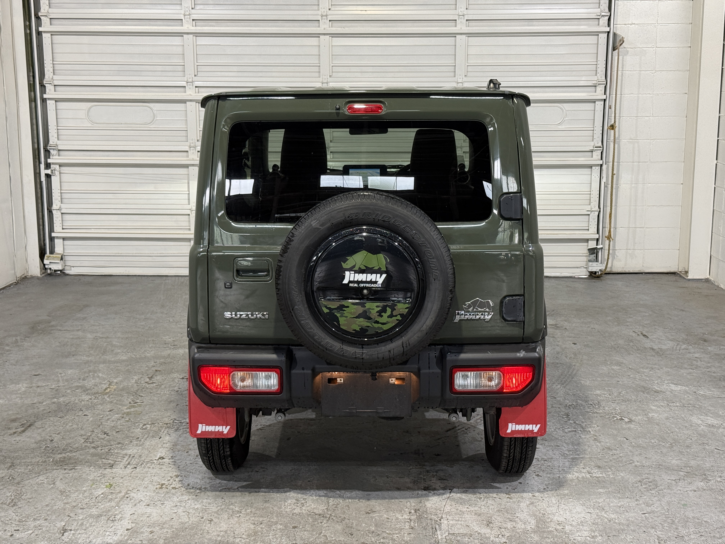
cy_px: 272
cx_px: 362
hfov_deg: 39.7
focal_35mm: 48
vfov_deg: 30.3
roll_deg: -0.5
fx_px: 1005
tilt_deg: -9.6
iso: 250
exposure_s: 1/60
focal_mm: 6.76
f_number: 1.78
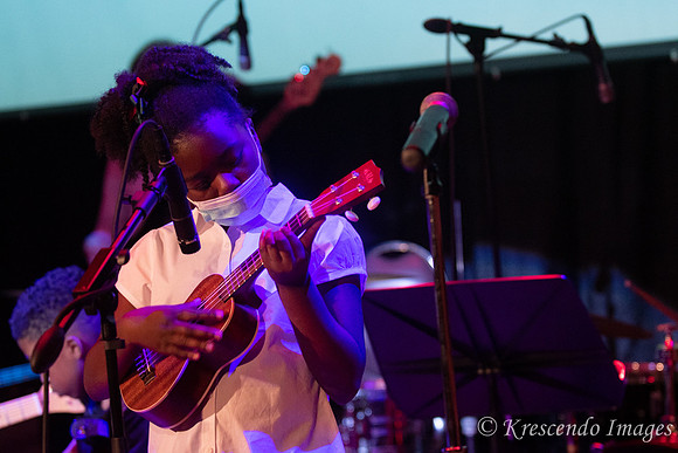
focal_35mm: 120
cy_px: 226
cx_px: 339
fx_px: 2260
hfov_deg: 17.1
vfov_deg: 11.4
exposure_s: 1/200
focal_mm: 80
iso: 1600
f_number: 2.8
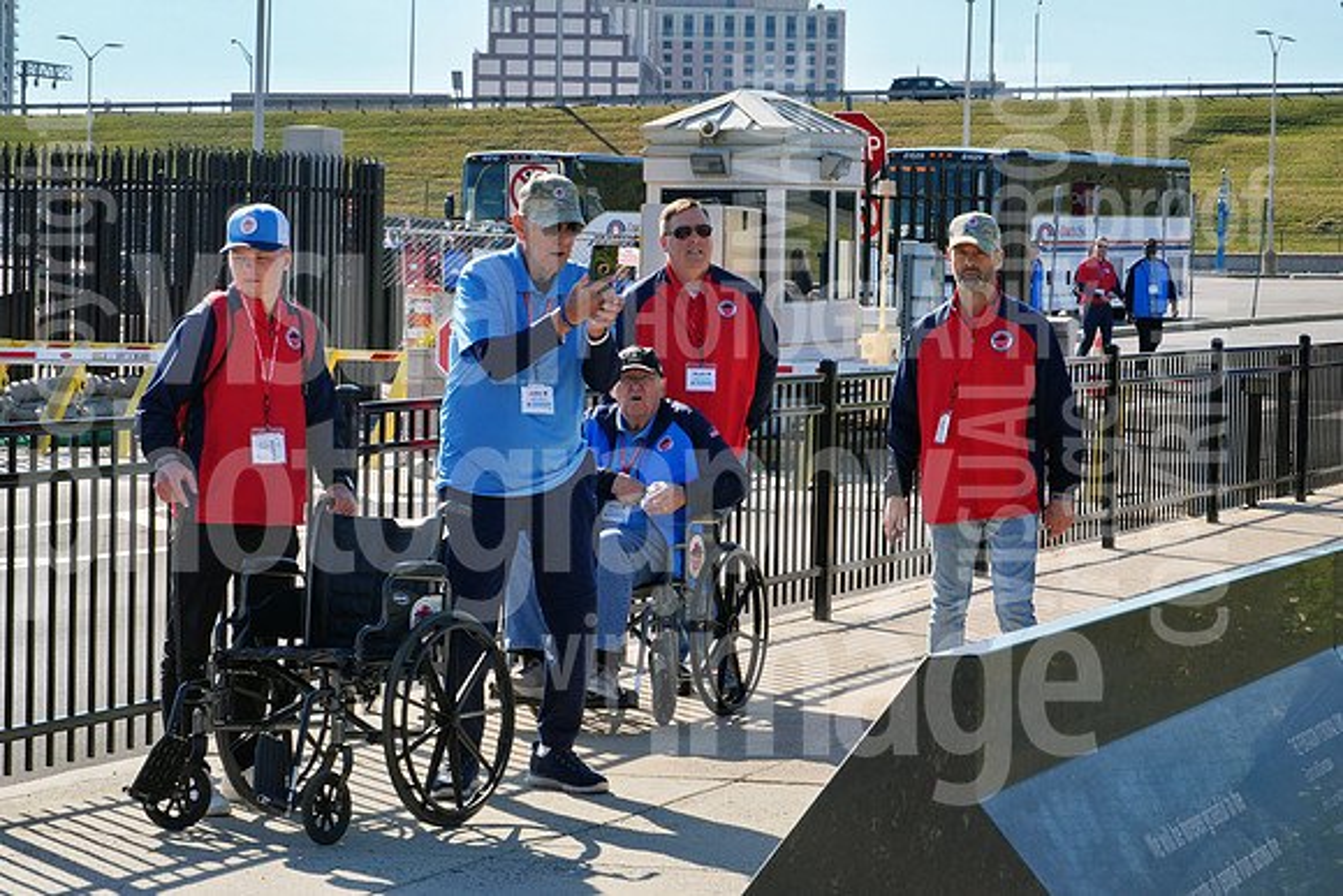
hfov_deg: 19.7
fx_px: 3862
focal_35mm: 104
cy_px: 448
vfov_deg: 13.2
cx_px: 672
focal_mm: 69
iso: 200
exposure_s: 1/125
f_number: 16
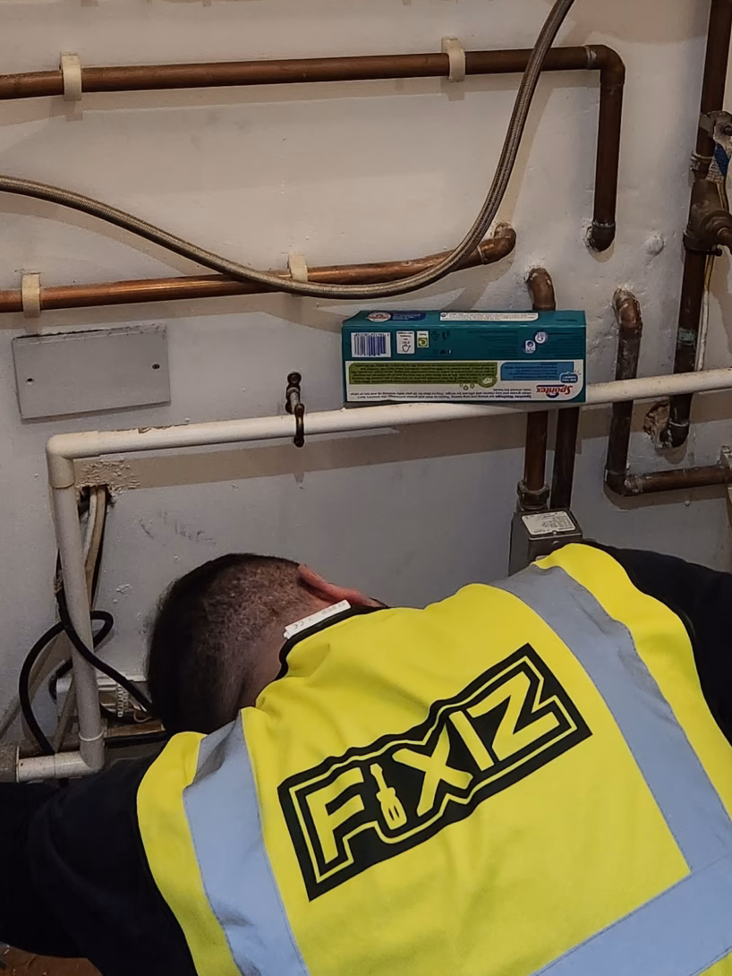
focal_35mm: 54
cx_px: 489
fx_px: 1522
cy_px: 193
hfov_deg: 26.9
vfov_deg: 34.4
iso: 800
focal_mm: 5.4
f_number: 1.8
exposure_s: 1/100
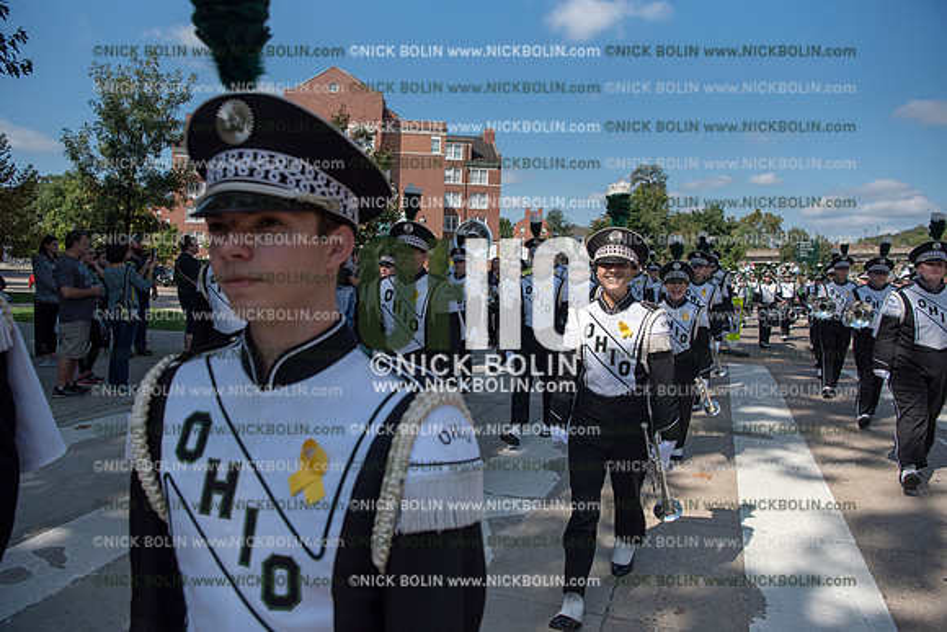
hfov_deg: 73.7
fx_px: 631
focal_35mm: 24
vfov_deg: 53.2
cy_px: 316
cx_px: 474
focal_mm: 24
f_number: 5
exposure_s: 1/4000
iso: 400
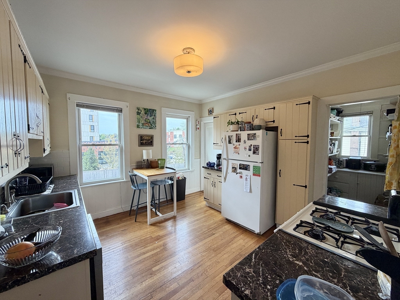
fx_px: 162
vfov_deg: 85.7
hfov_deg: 102.1
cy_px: 150
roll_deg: -0.1
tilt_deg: -4.2
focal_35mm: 14
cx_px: 200
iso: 125
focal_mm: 2.22
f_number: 2.2
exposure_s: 1/120
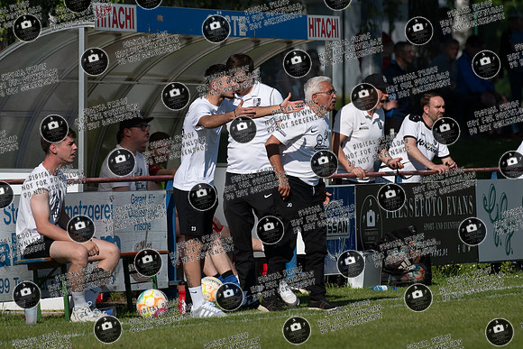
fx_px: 5160
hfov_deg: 5.8
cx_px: 297
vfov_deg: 3.9
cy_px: 149
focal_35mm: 355
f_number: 5.6
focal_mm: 300
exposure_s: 1/1600
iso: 140
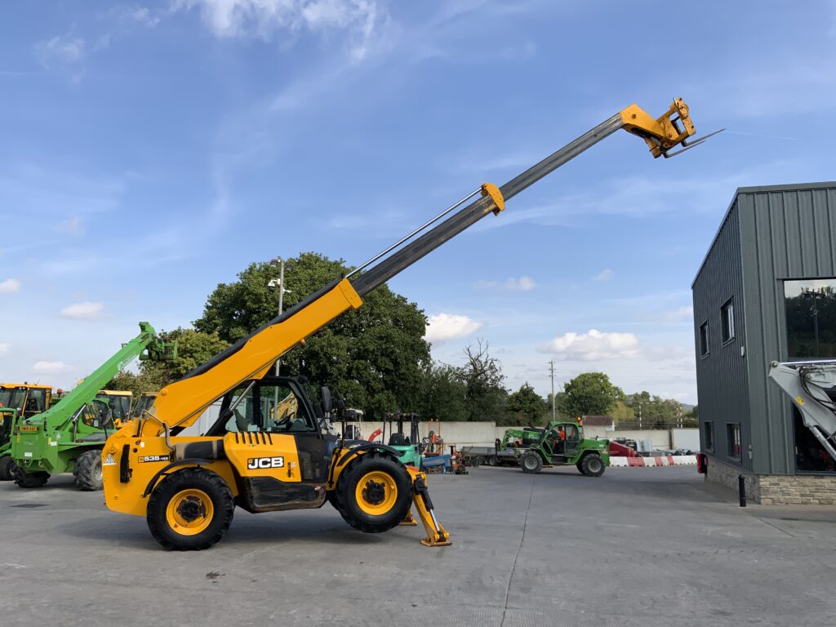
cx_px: 418
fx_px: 700
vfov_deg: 48.2
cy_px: 314
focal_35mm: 29
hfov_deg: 61.7
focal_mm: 3
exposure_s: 1/1786
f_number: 1.8
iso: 16
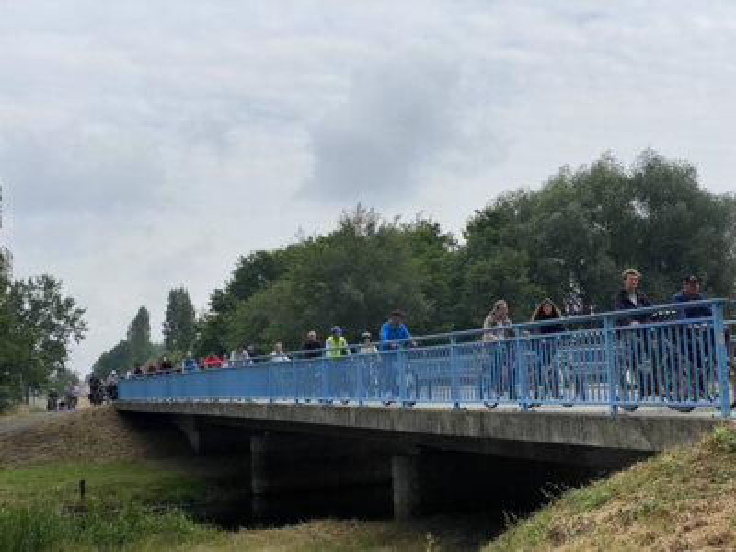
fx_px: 1106
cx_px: 368
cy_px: 276
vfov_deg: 28.0
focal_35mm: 52
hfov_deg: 36.8
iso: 20
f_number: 2
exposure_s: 1/2398
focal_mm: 6
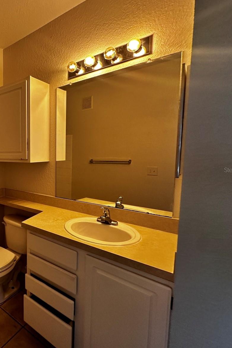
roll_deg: +0.3
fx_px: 193
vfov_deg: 84.0
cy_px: 170
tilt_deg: -5.6
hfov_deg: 52.5
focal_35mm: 20
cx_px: 13
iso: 160
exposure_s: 1/60
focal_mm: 2.22
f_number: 2.2
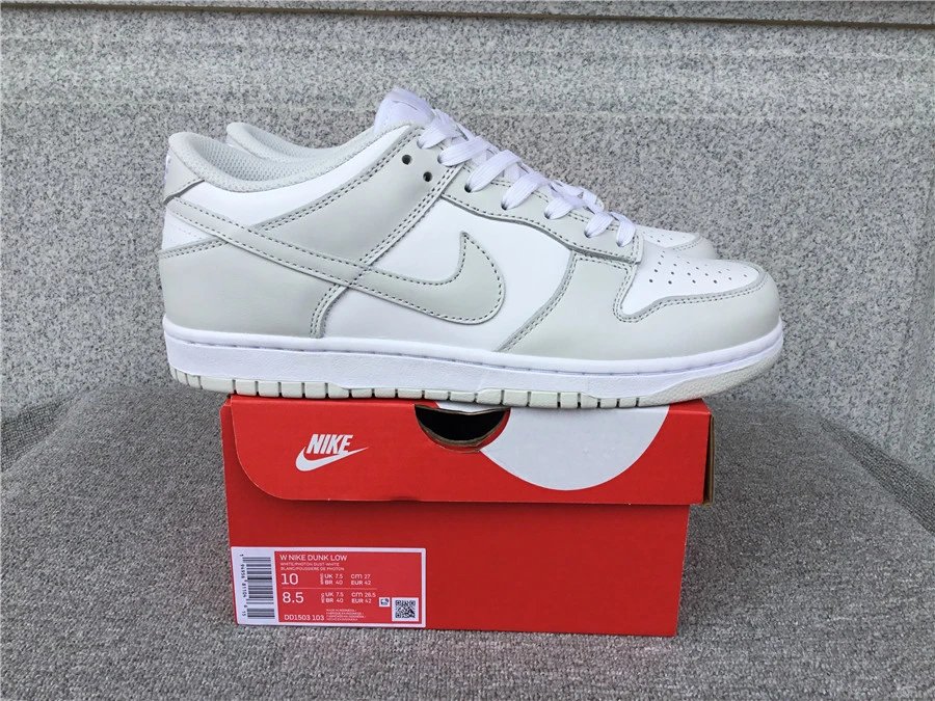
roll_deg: -0.8
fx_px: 837
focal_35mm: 31
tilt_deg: -16.8
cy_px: 350
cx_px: 468
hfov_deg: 58.4
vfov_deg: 45.4
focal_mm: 3.3
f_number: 2.4
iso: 25
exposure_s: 1/379
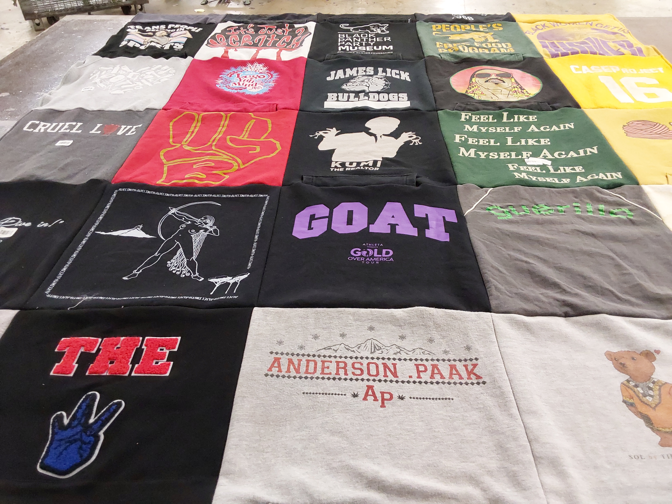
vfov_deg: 49.7
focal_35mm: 28
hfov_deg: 63.4
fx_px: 544
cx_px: 336
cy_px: 252
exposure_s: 1/60
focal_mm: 2.91
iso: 200
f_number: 1.9
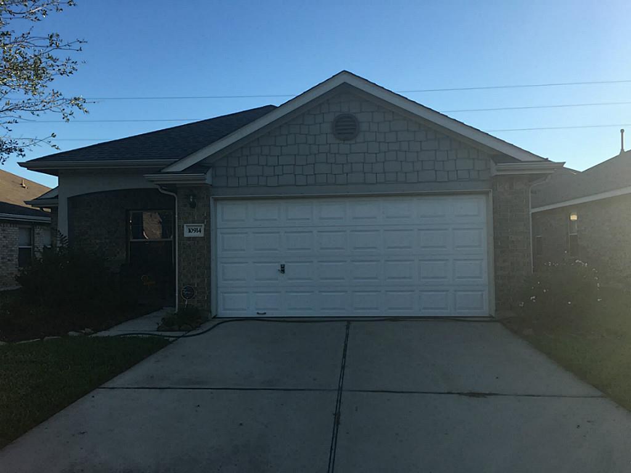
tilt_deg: +2.6
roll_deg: +0.4
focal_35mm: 29
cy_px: 236
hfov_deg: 61.7
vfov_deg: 48.2
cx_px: 316
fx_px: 529
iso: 25
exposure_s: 1/810
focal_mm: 4.15
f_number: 2.2
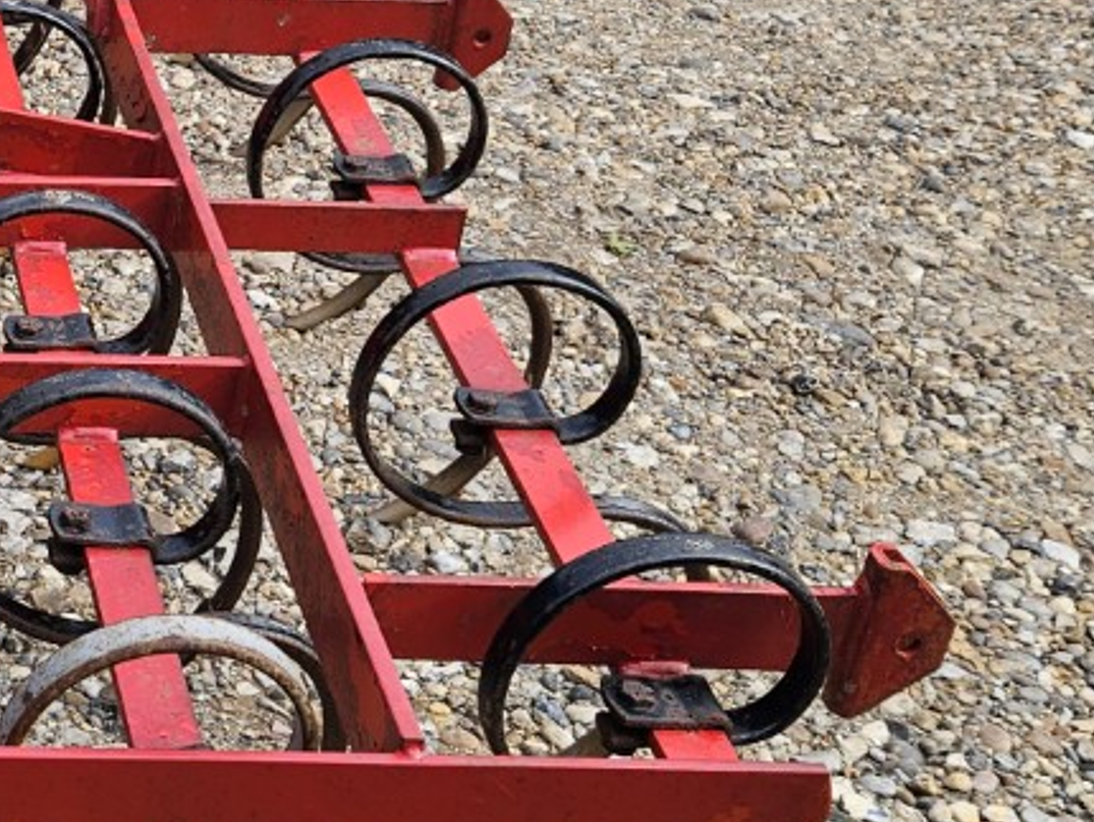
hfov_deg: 22.9
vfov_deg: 19.1
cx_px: -277
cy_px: 318
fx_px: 2435
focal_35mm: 77
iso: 25
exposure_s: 1/671
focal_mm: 5.4
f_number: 1.8
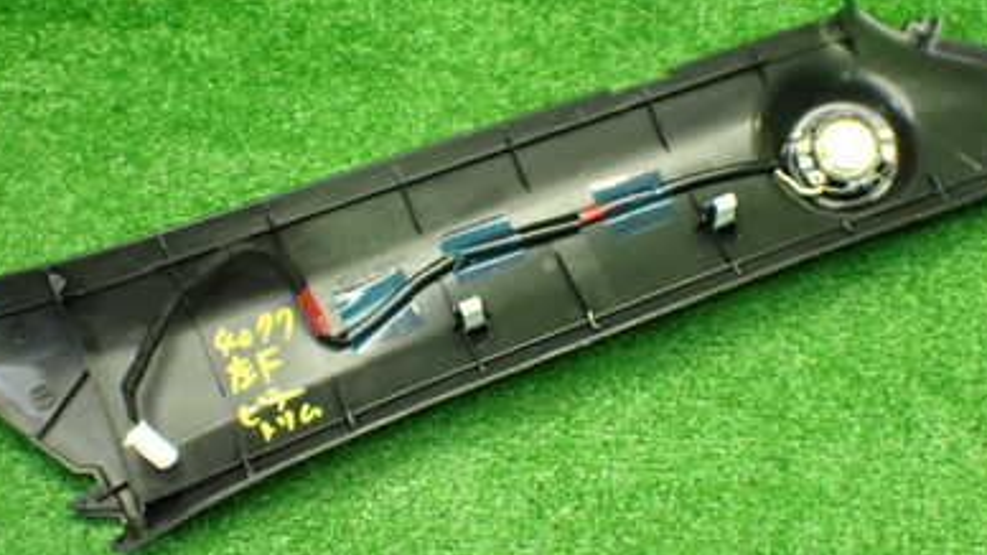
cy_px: 278
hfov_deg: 32.8
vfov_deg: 18.8
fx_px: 1675
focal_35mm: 64
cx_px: 483
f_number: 2.7
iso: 800
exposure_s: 1/80
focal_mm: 6.83
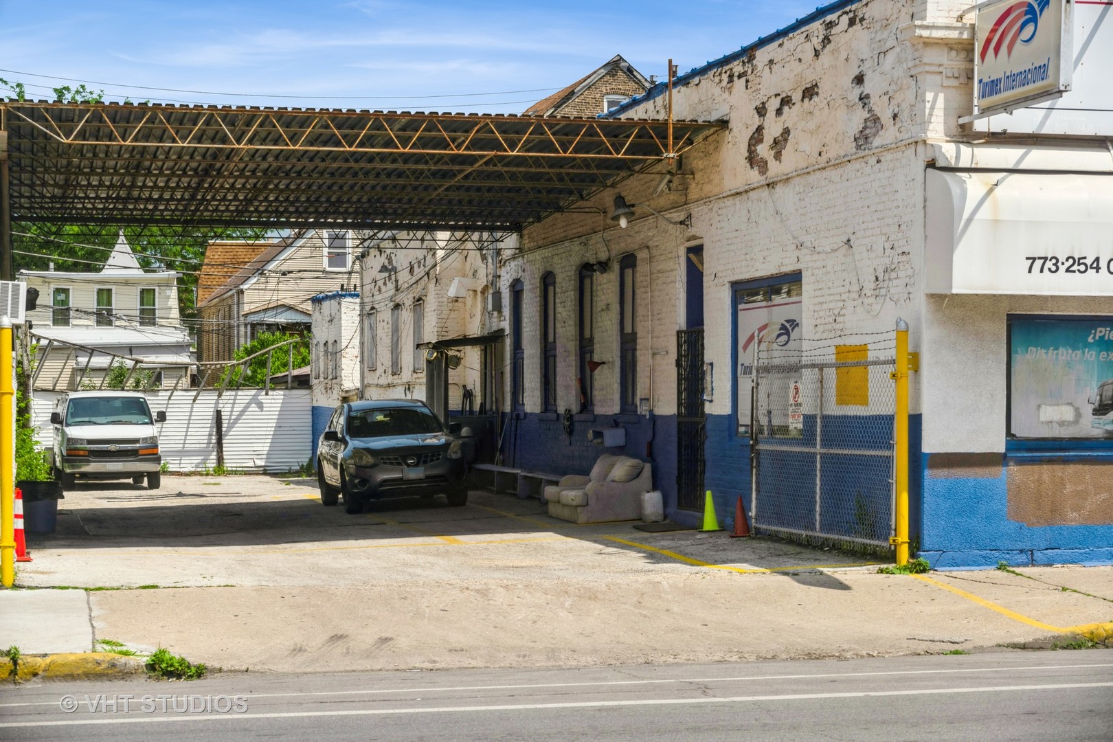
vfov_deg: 20.3
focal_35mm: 67
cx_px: 556
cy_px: 371
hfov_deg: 30.1
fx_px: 2071
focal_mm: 67
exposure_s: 1/400
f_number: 8
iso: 200
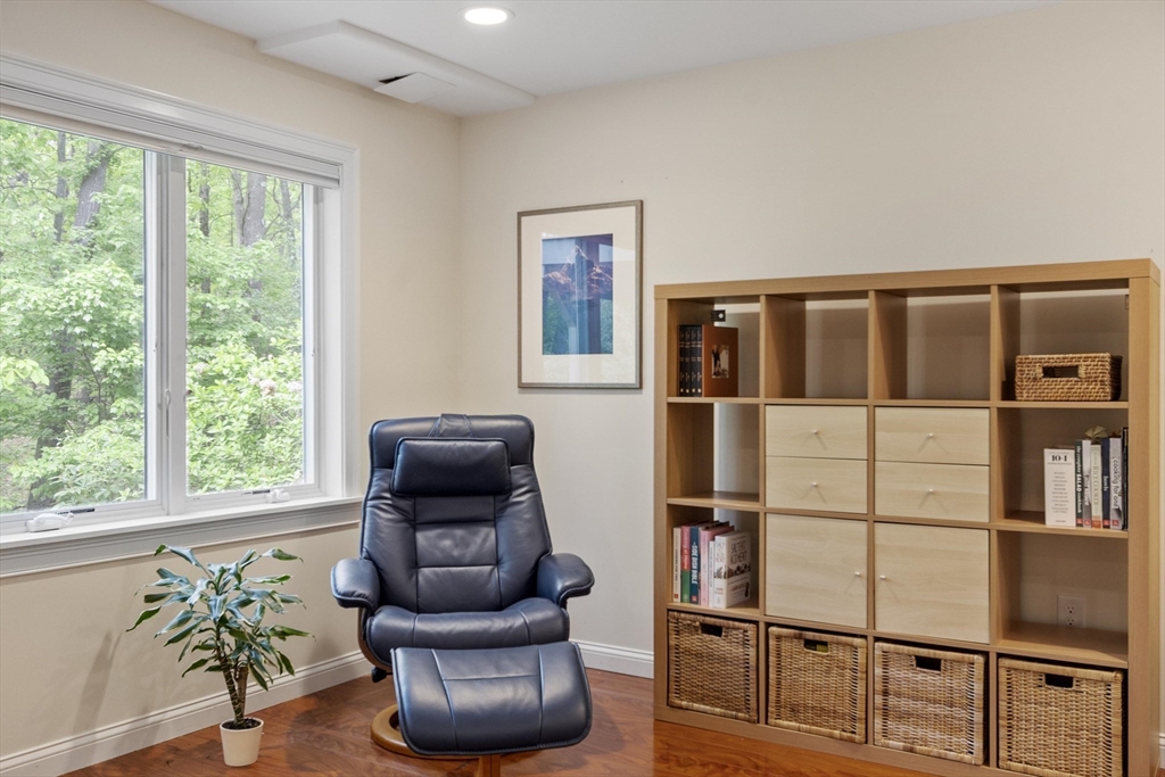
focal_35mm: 33
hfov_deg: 57.2
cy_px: 388
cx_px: 582
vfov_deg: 40.0
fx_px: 1068
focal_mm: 22
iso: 320
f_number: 8
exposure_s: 1.3
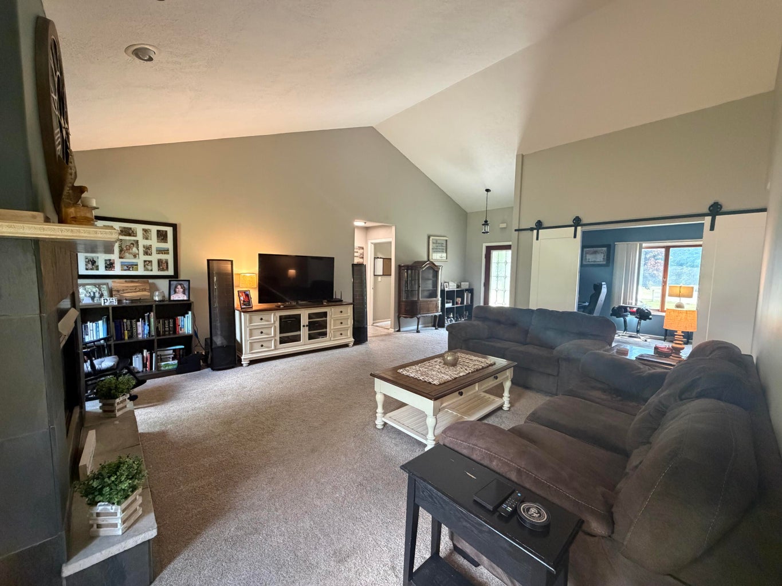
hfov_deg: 102.1
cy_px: 293
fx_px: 316
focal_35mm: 14
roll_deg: -0.4
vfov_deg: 85.7
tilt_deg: -3.6
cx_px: 391
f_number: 2.2
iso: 640
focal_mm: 2.22
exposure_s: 1/60
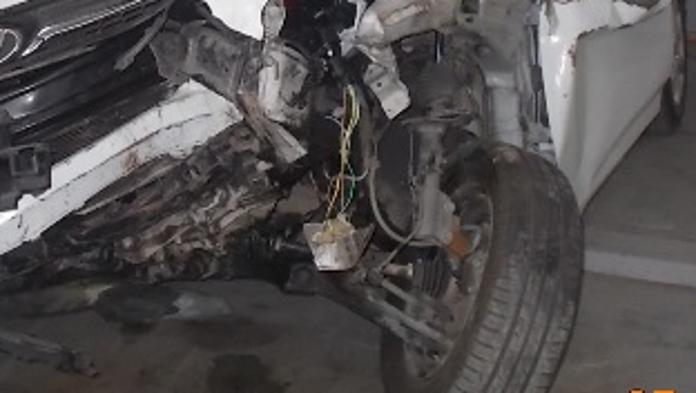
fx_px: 1237
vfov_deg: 17.6
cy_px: -2
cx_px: 257
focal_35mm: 67
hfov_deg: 31.3
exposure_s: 1/25
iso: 200
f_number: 3.4
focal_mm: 5.3
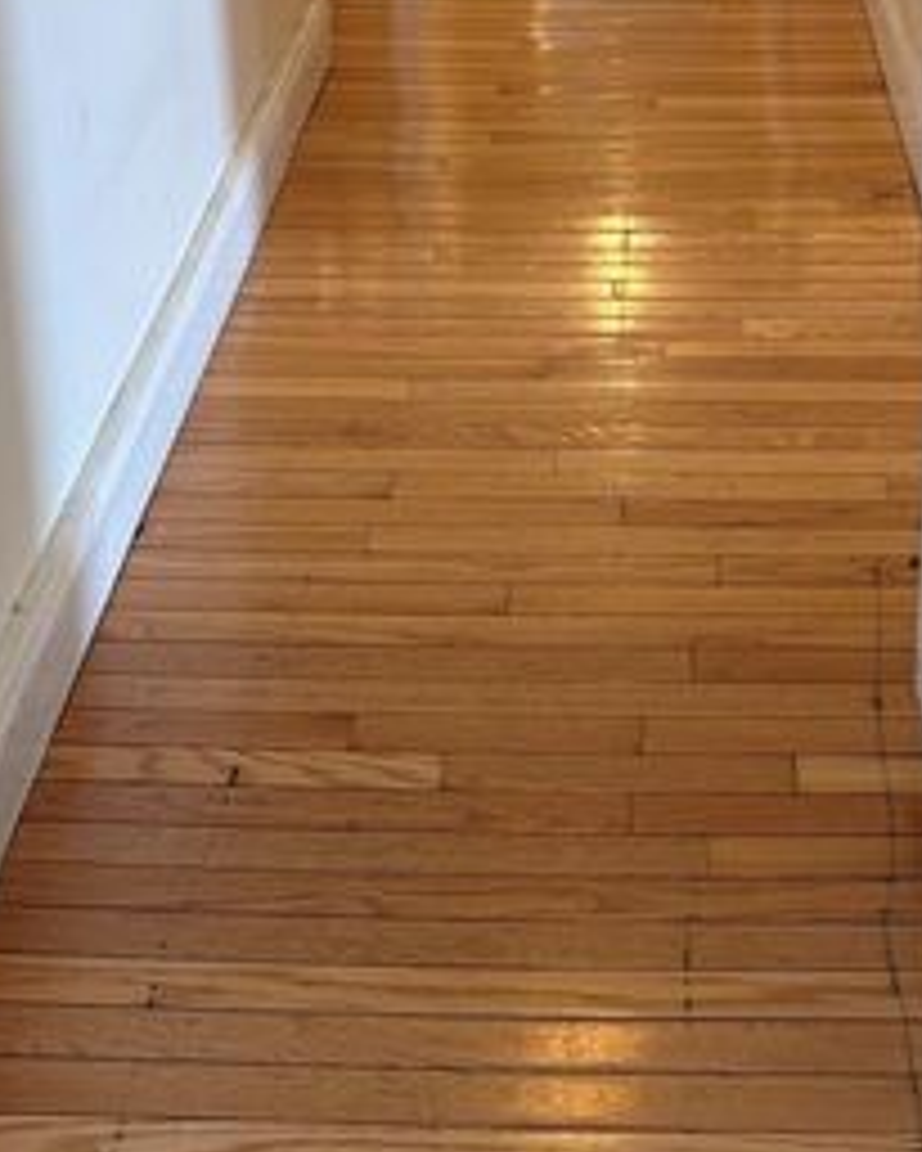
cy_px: 146
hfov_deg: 23.1
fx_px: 2250
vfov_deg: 27.8
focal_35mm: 66
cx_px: 571
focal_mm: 5.96
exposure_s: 1/60
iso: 125
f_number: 1.6
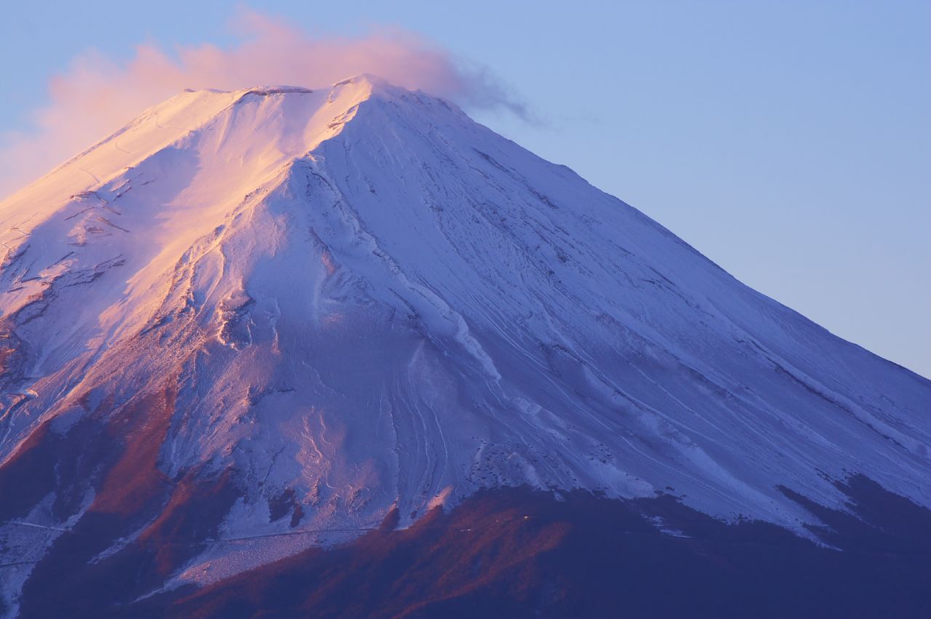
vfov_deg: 4.7
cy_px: 310
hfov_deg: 7.0
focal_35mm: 292
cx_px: 466
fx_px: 7557
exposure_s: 1/125
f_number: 7.1
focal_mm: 195
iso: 200
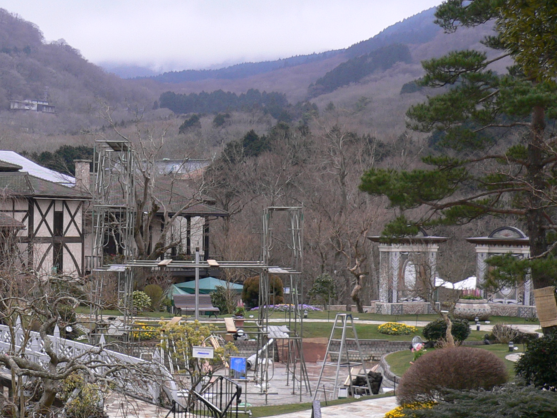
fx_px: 1078
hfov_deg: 28.2
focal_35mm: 67
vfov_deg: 21.9
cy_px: 253
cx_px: 87
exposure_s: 1/400
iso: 80
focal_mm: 5.8
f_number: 2.8
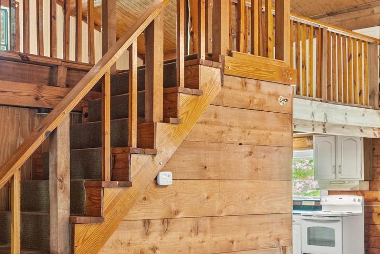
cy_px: 183
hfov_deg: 33.4
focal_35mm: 60
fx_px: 633
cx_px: 166
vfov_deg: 22.5
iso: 400
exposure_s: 1.6
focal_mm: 12
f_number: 8
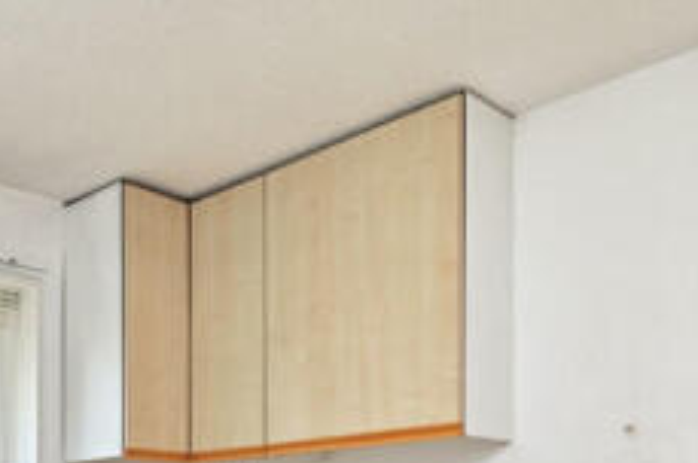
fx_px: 860
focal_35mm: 44
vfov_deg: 26.6
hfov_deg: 38.9
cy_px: 564
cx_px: -6
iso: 400
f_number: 5.6
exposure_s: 1/125
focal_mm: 15.5
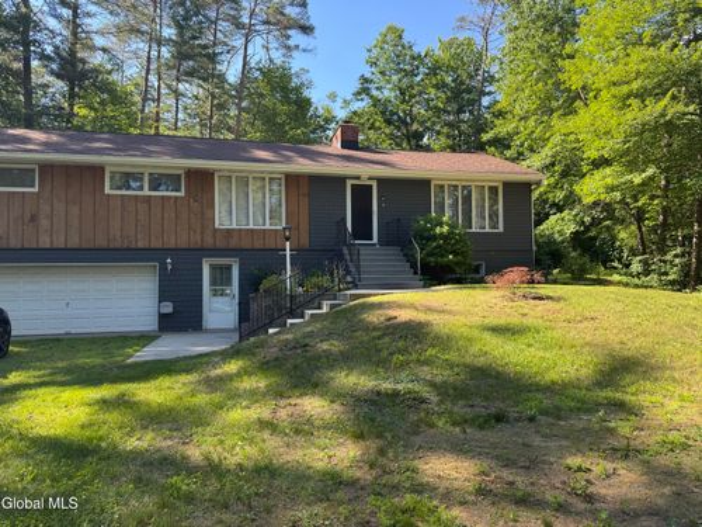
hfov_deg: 71.6
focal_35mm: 24
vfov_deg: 56.8
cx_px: 351
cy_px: 264
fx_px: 487
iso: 80
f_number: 1.78
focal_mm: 6.76
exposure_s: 1/671
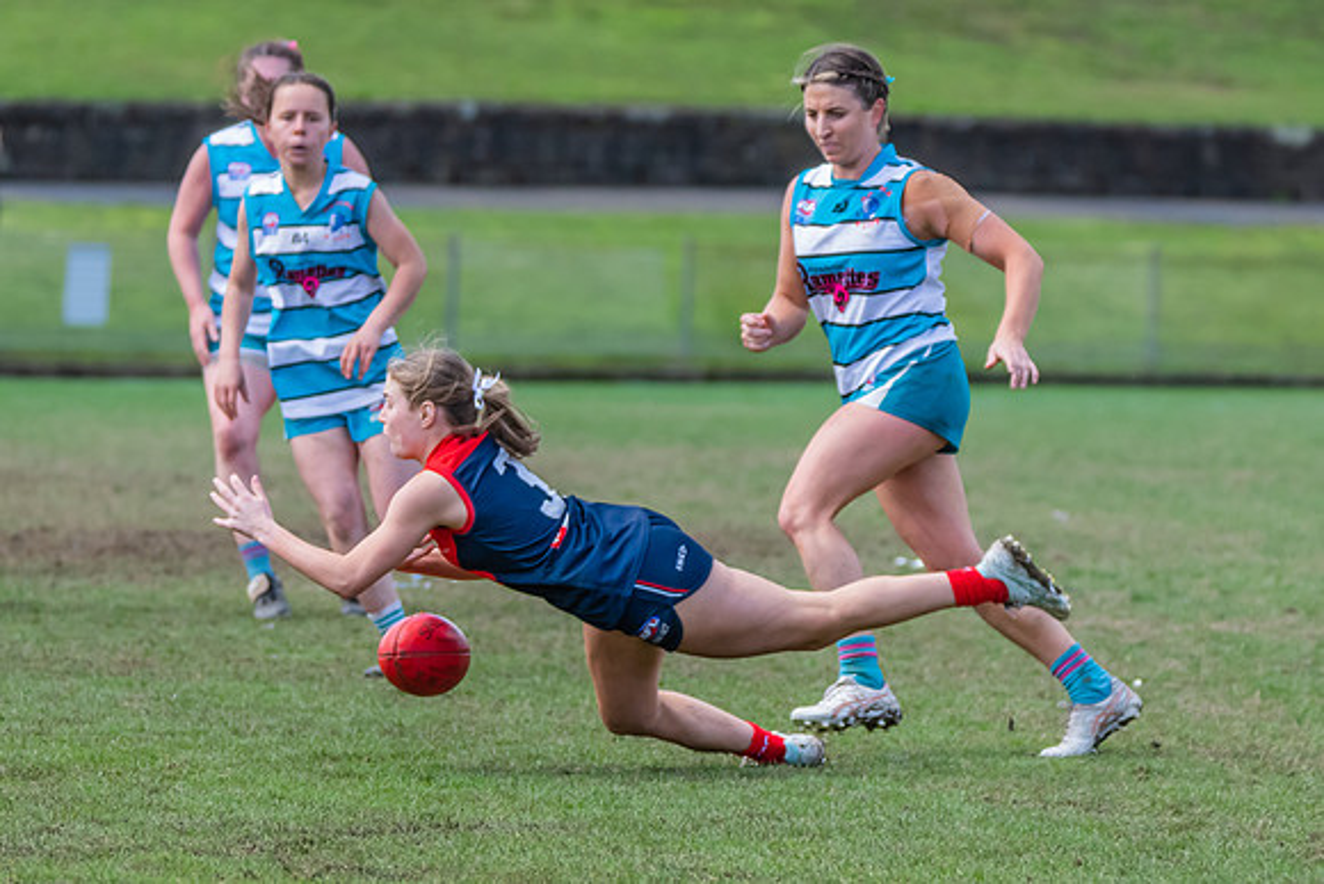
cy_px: 600
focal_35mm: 447
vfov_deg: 3.1
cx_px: 601
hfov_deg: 4.6
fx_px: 16437
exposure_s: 1/1600
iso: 1000
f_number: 5.6
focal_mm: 250
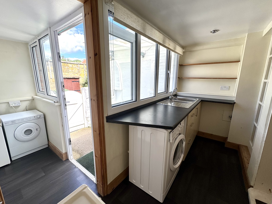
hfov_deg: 102.1
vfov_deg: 85.7
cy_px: 102
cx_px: 136
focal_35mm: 14
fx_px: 110
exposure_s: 1/351
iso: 40
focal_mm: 2.22
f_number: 2.2
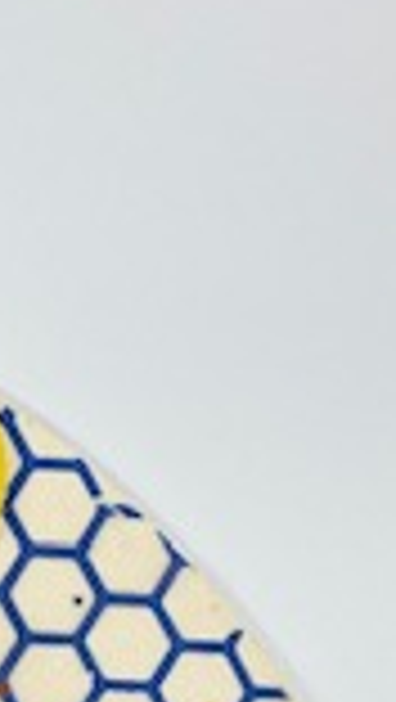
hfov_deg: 9.5
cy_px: 1089
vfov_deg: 16.6
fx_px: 2161
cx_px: -486
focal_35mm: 116
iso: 32
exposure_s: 1/253
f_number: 1.8
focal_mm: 4.25
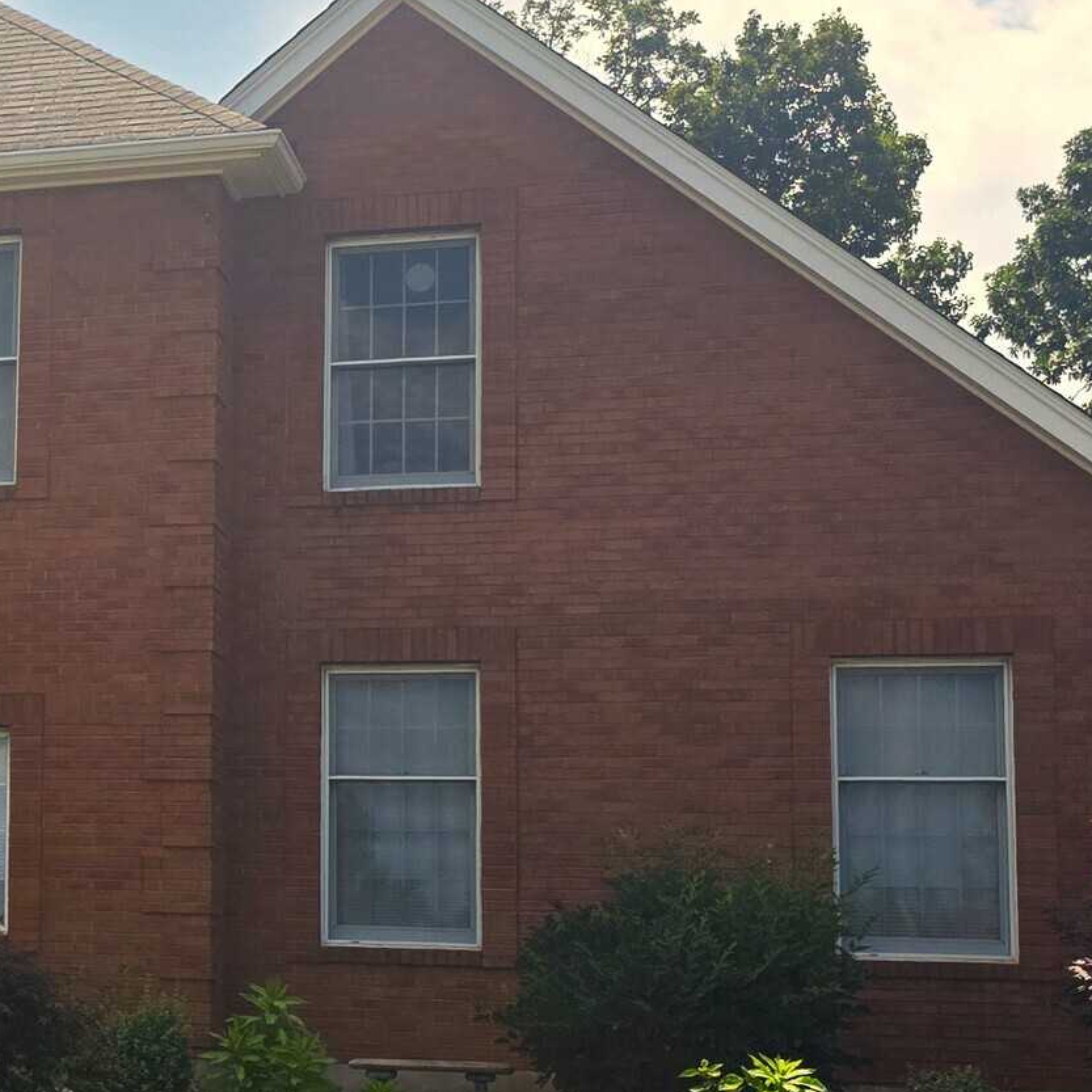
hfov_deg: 21.1
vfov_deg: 22.9
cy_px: 743
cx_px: -302
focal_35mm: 75
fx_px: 2677
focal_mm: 6.3
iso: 64
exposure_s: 1/7944
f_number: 1.7
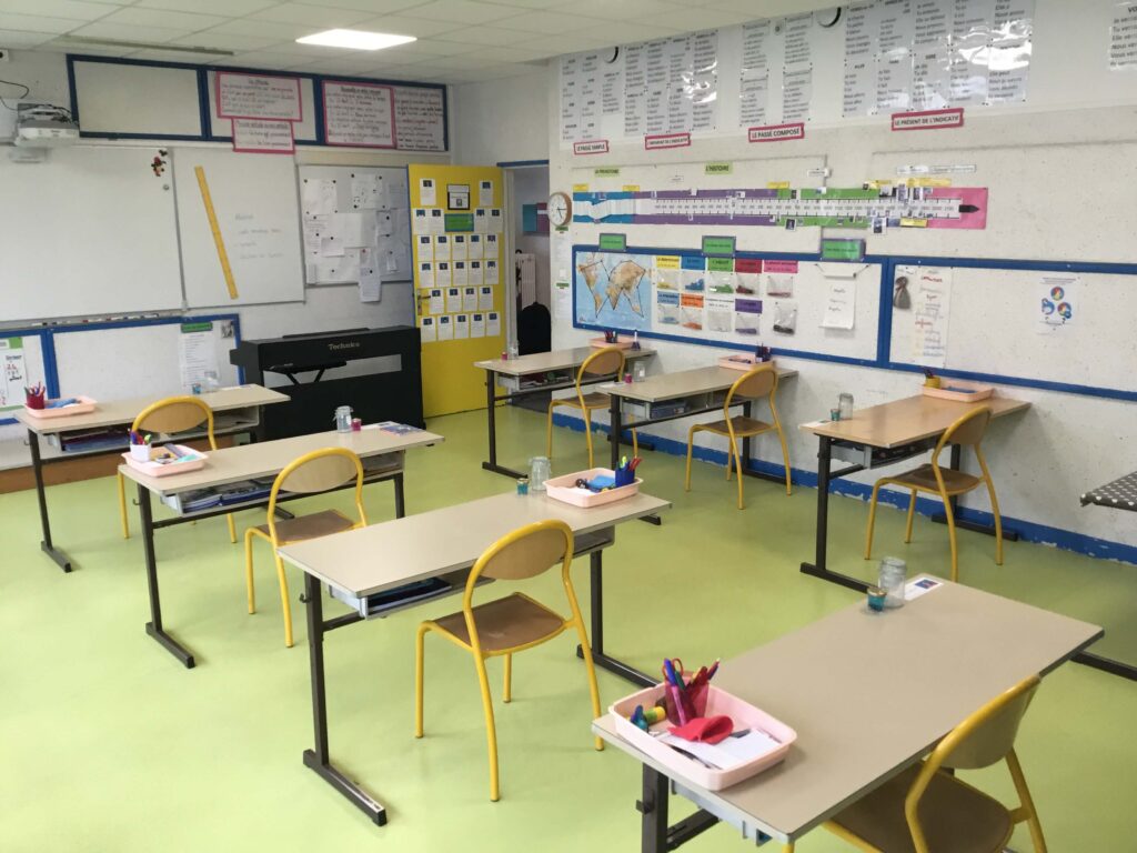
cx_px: 568
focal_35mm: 31
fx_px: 1018
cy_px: 426
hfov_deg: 58.4
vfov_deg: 45.4
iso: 32
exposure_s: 1/33
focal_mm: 3.3
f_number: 2.4
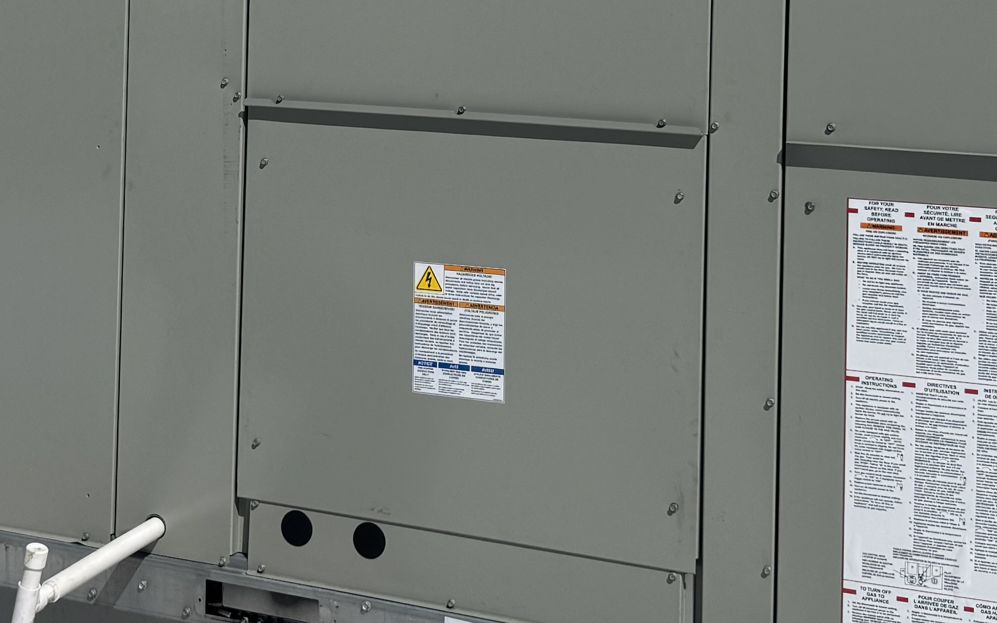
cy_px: 13
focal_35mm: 73
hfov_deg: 27.9
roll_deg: -1.8
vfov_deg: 17.5
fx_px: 1983
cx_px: 288
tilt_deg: -0.8
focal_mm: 6.76
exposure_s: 1/12346
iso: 64
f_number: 1.78
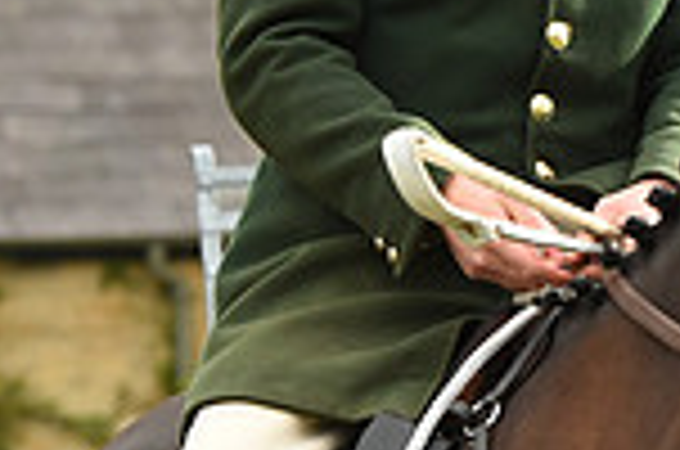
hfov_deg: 4.4
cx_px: 1193
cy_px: 4
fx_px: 8859
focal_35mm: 470
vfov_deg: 2.9
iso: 2000
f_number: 5.6
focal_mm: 122
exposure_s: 1/1250
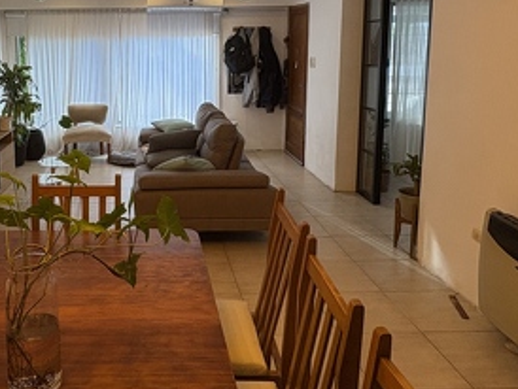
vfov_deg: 40.9
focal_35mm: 34
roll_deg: +0.7
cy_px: 108
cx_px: 151
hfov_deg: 52.3
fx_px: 509
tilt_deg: -7.4
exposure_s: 1/100
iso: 250
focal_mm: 2.22
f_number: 2.2
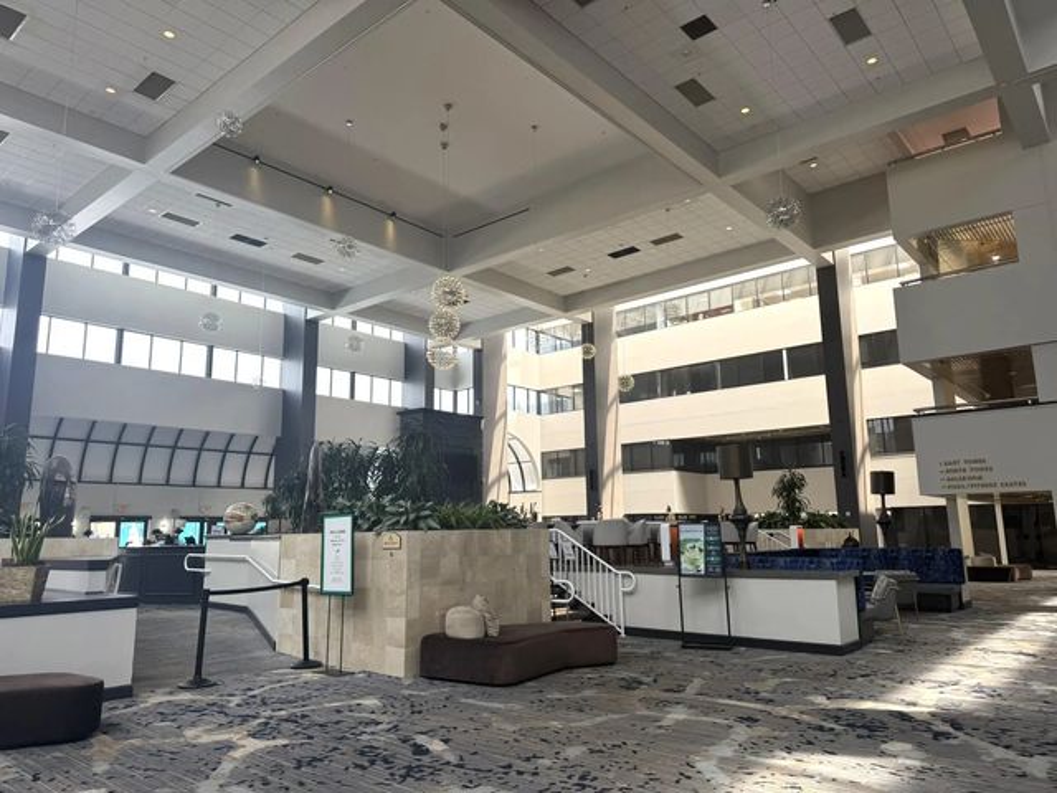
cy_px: 396
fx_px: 733
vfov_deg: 56.8
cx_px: 528
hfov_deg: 71.6
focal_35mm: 24
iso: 100
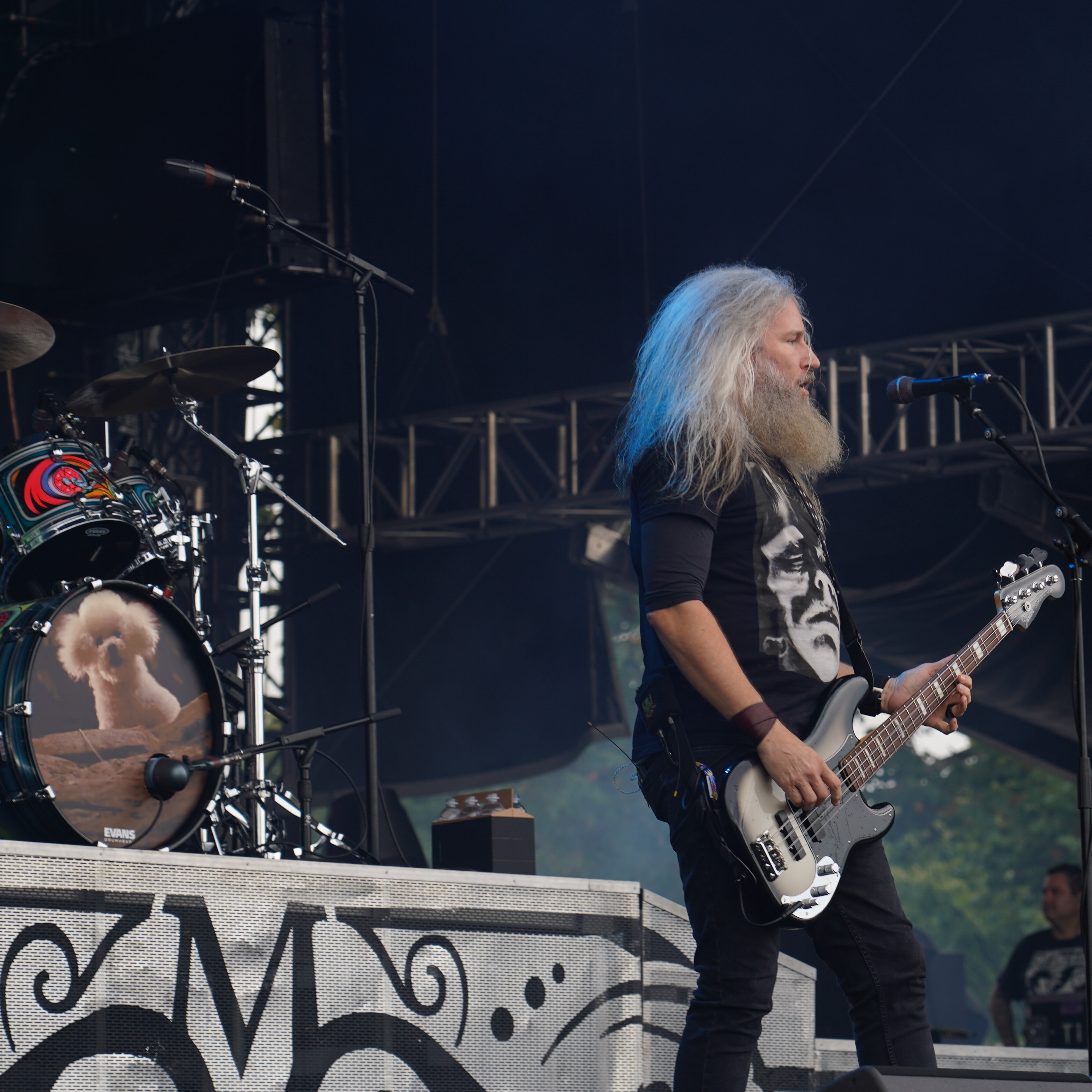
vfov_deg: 12.2
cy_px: 550
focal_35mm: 143
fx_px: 5104
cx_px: 762
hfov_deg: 12.2
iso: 100
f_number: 5
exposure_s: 1/200
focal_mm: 105
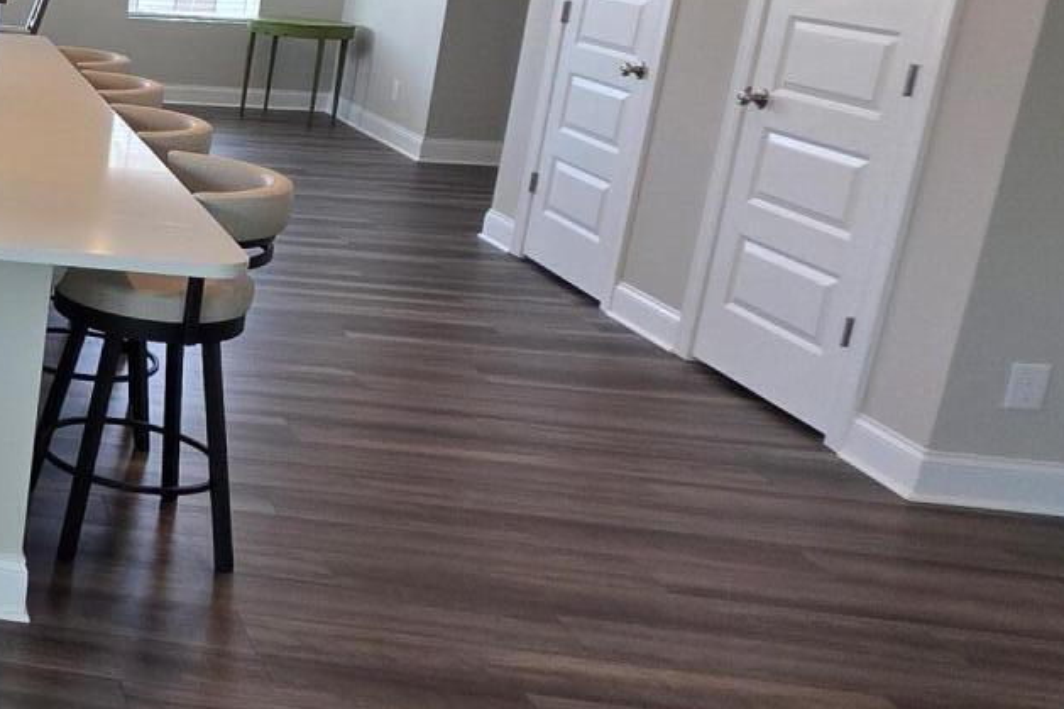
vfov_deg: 30.8
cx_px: -416
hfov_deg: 31.2
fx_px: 1270
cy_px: 205
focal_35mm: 43
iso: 64
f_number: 1.9
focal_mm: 2.2
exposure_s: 1/120
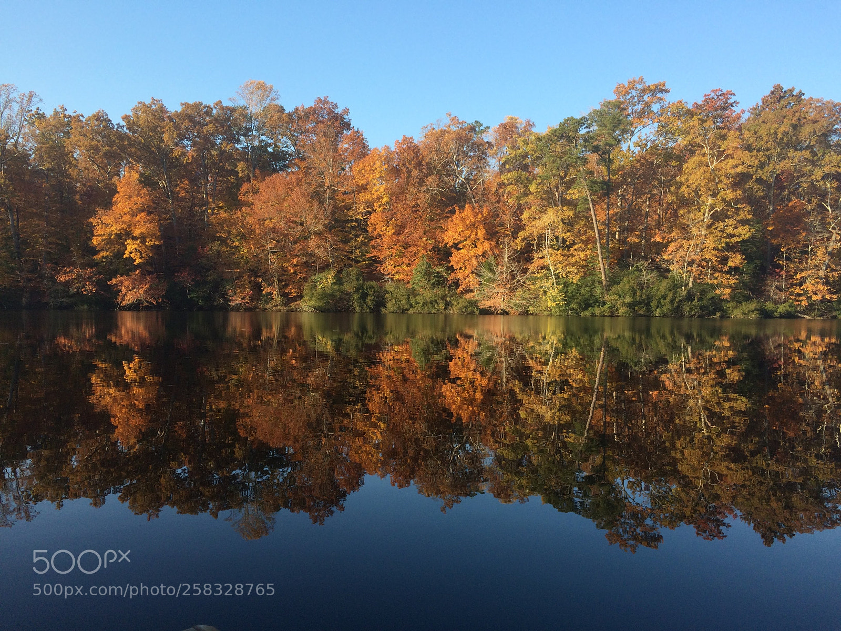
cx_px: 420
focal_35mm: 29
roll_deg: +0.1
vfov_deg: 48.2
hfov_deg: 61.7
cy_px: 316
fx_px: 705
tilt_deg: -0.8
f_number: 2.2
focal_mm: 4.15
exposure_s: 1/760
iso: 32
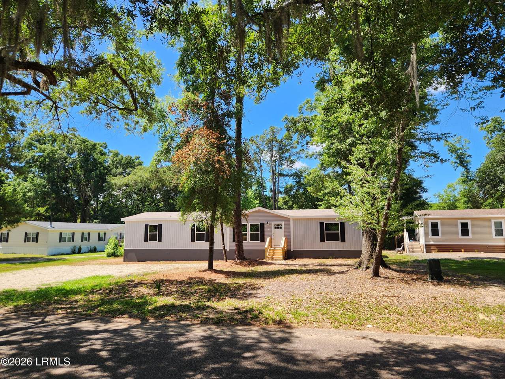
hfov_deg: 73.9
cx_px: 252
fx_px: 336
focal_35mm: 23
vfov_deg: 58.9
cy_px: 190
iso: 20
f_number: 1.8
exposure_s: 1/583
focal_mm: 5.4
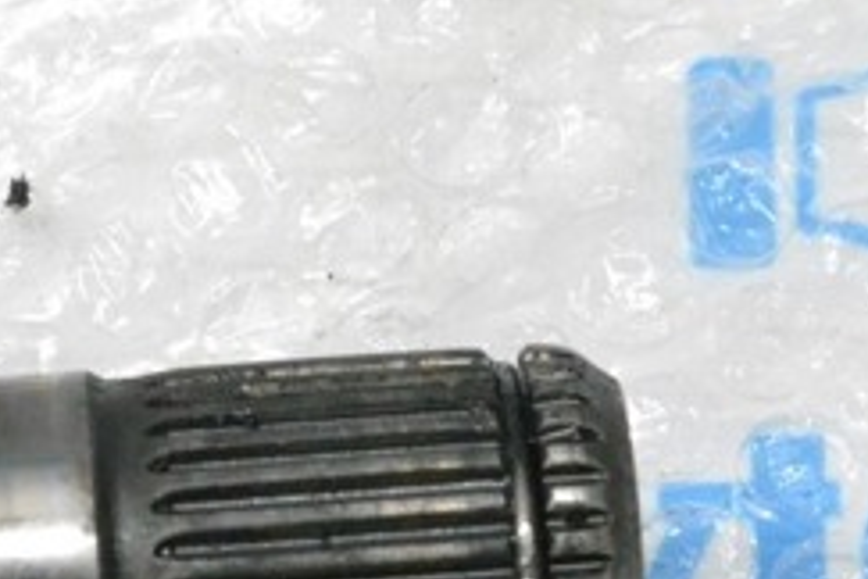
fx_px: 5239
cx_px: 379
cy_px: 529
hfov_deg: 9.5
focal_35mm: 217
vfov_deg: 6.3
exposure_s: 1/160
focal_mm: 55
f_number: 11
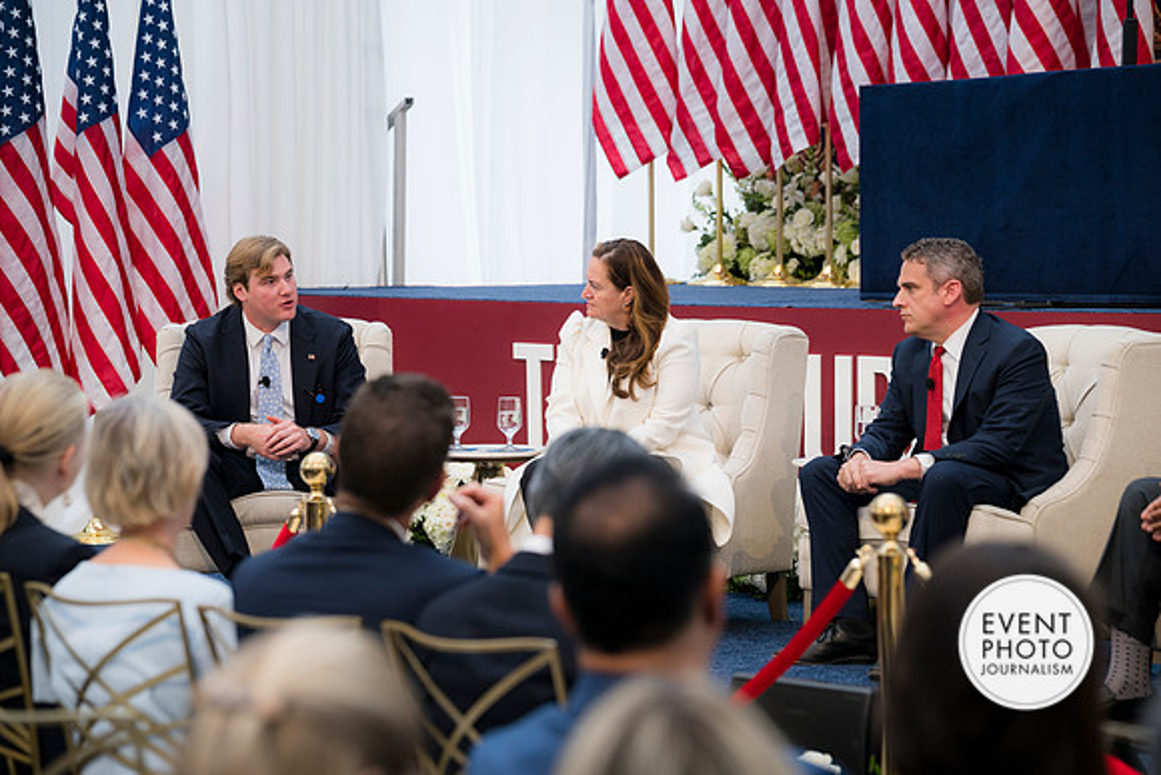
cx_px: 580
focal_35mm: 107
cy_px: 388
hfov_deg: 19.1
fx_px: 3451
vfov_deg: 12.8
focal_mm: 107
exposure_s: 1/160
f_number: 4
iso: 280
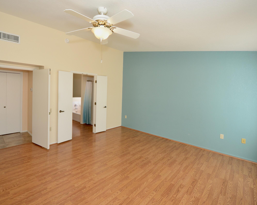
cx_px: 115
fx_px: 129
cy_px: 94
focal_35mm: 17
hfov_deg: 89.3
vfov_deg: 76.8
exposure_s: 1/250
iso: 800
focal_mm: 12
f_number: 7.1
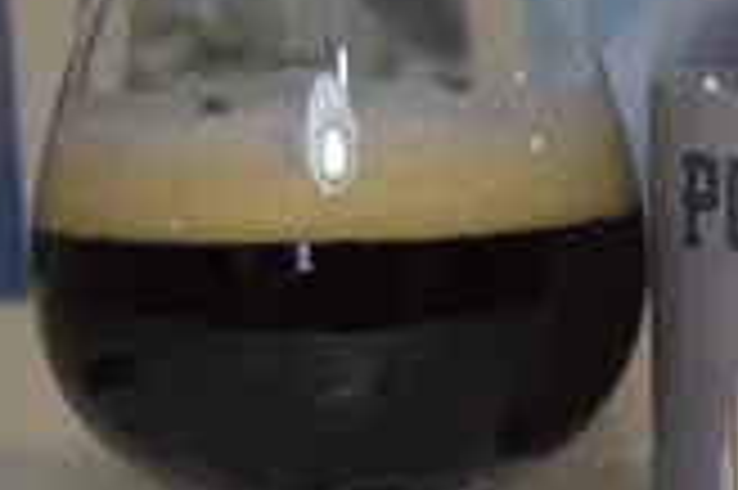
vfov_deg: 10.7
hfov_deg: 15.8
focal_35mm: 128
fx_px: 2626
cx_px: 639
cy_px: 276
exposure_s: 1/125
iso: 400
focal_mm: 35
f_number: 4.5
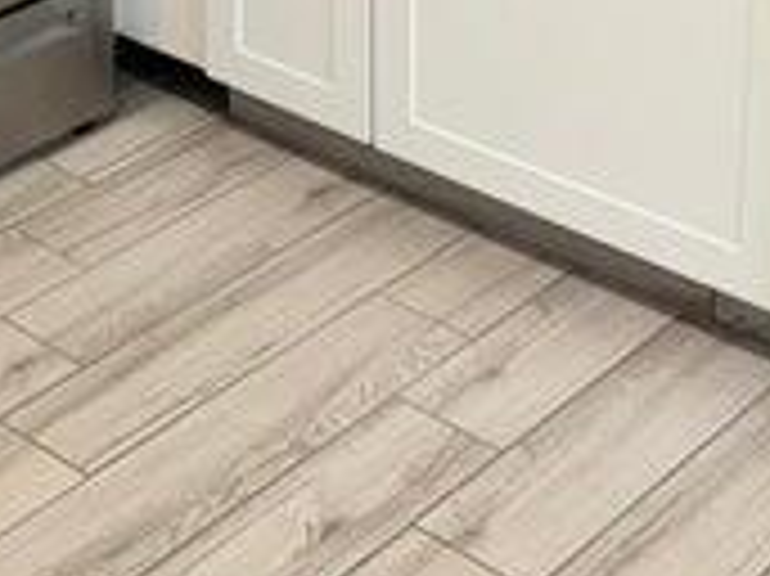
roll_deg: +1.5
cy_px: -374
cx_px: -41
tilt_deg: -13.4
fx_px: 2001
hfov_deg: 20.9
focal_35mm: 90
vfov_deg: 14.8
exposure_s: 1/120
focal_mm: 6.76
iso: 160
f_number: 1.78
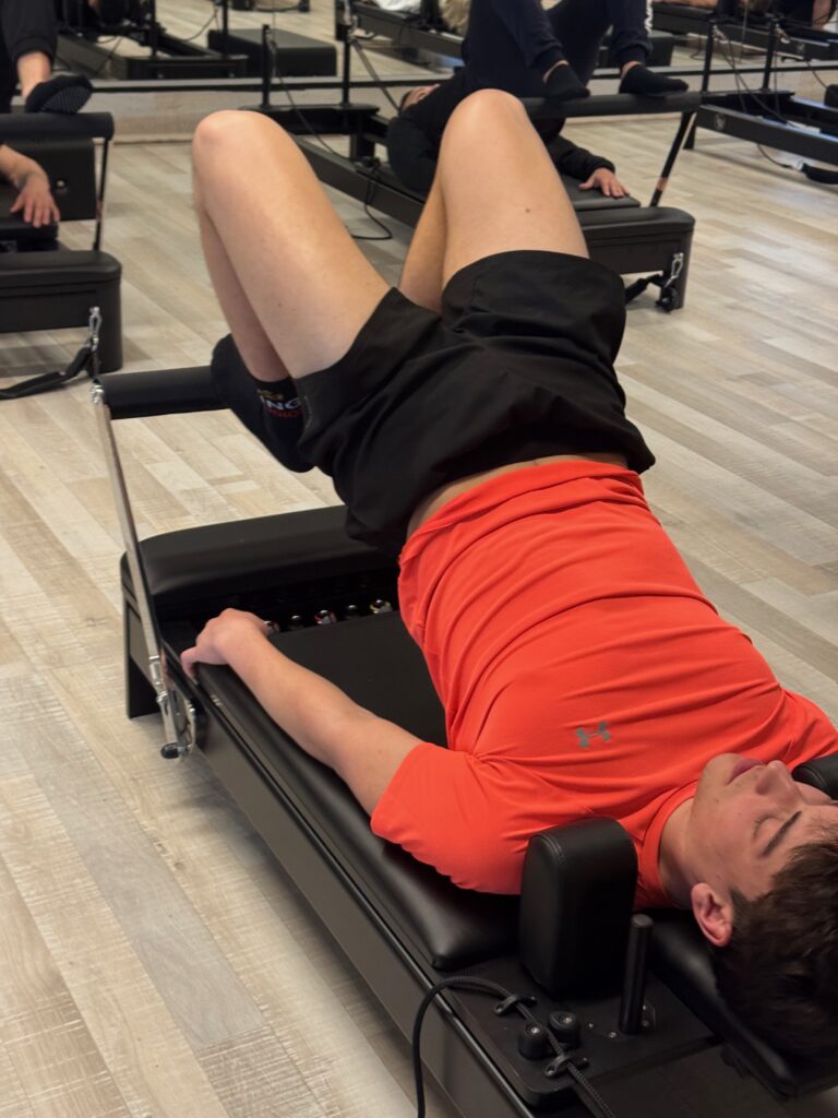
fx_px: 1549
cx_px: 419
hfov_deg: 30.3
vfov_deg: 39.7
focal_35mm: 48
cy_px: 559
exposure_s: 1/60
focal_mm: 6.76
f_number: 1.78
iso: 250
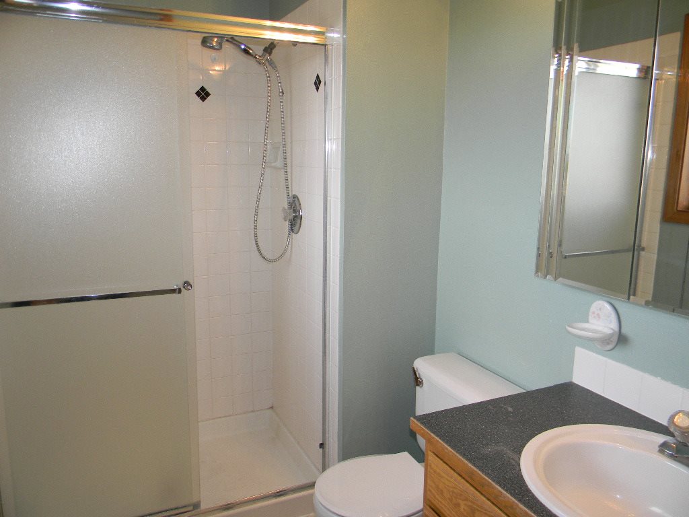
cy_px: 258
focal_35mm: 28
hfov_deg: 63.4
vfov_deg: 49.7
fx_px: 557
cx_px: 344
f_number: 3.5
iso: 132
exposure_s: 1/30
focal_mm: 5
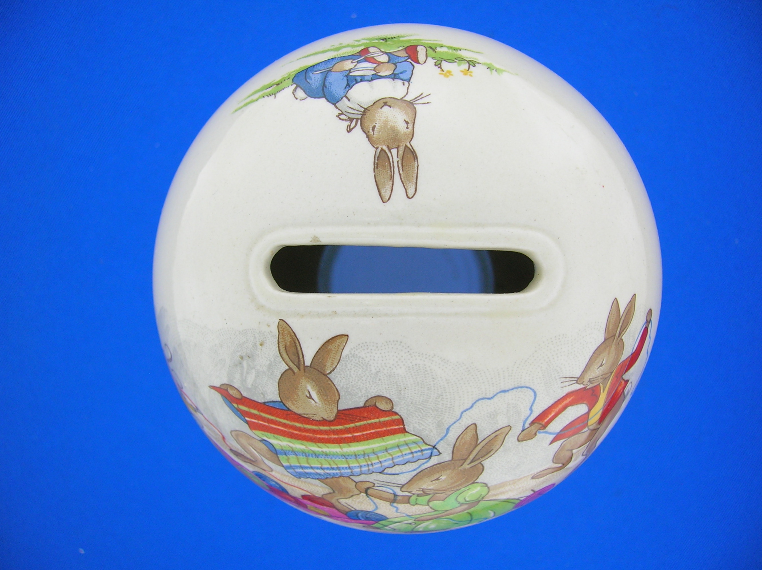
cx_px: 381
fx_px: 770
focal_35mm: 35
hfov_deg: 52.7
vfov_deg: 40.6
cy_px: 285
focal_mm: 5.8
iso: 50
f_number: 2.9
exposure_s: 1/14.6
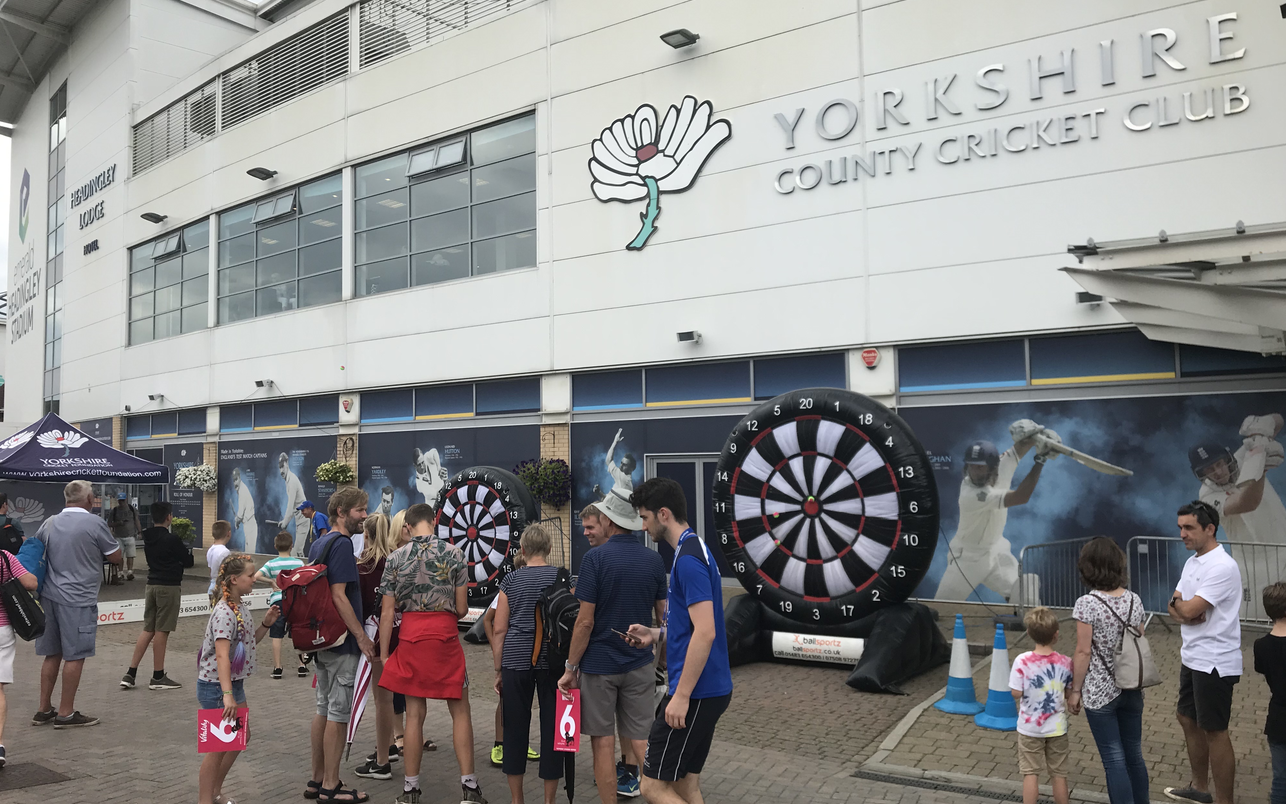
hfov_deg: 62.9
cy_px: 404
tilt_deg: +6.5
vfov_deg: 41.8
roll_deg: +0.8
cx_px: 643
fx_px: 1051
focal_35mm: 30
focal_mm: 3.99
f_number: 1.8
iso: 20
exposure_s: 1/812
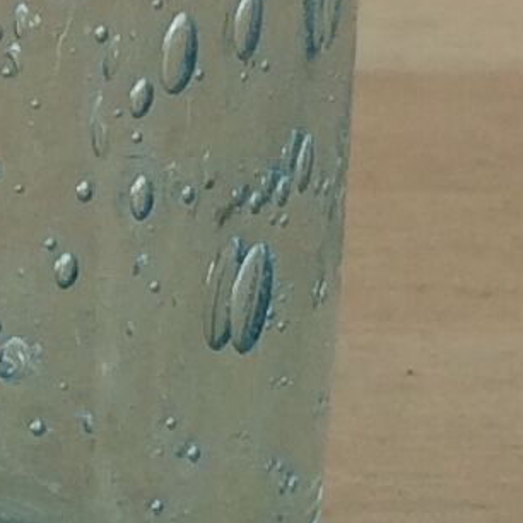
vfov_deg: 6.4
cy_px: -171
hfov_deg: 6.3
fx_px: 4667
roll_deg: +0.1
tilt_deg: -9.0
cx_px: -294
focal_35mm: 273
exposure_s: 1/50
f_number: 2.2
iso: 32
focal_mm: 4.15
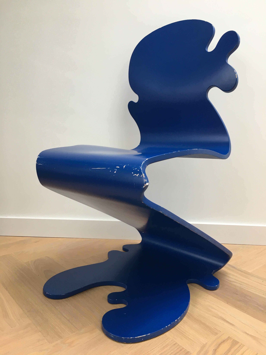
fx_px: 297
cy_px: 178
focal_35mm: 29
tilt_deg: -11.0
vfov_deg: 61.7
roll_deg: -1.4
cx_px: 133
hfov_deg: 48.2
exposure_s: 1/33
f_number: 2.2
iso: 25
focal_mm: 4.15
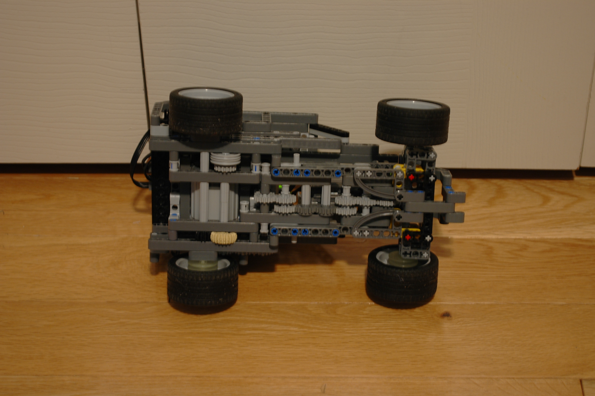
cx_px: 298
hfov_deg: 24.6
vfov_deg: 16.5
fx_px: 1362
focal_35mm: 82
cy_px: 198
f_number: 5.6
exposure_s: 1
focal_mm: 55
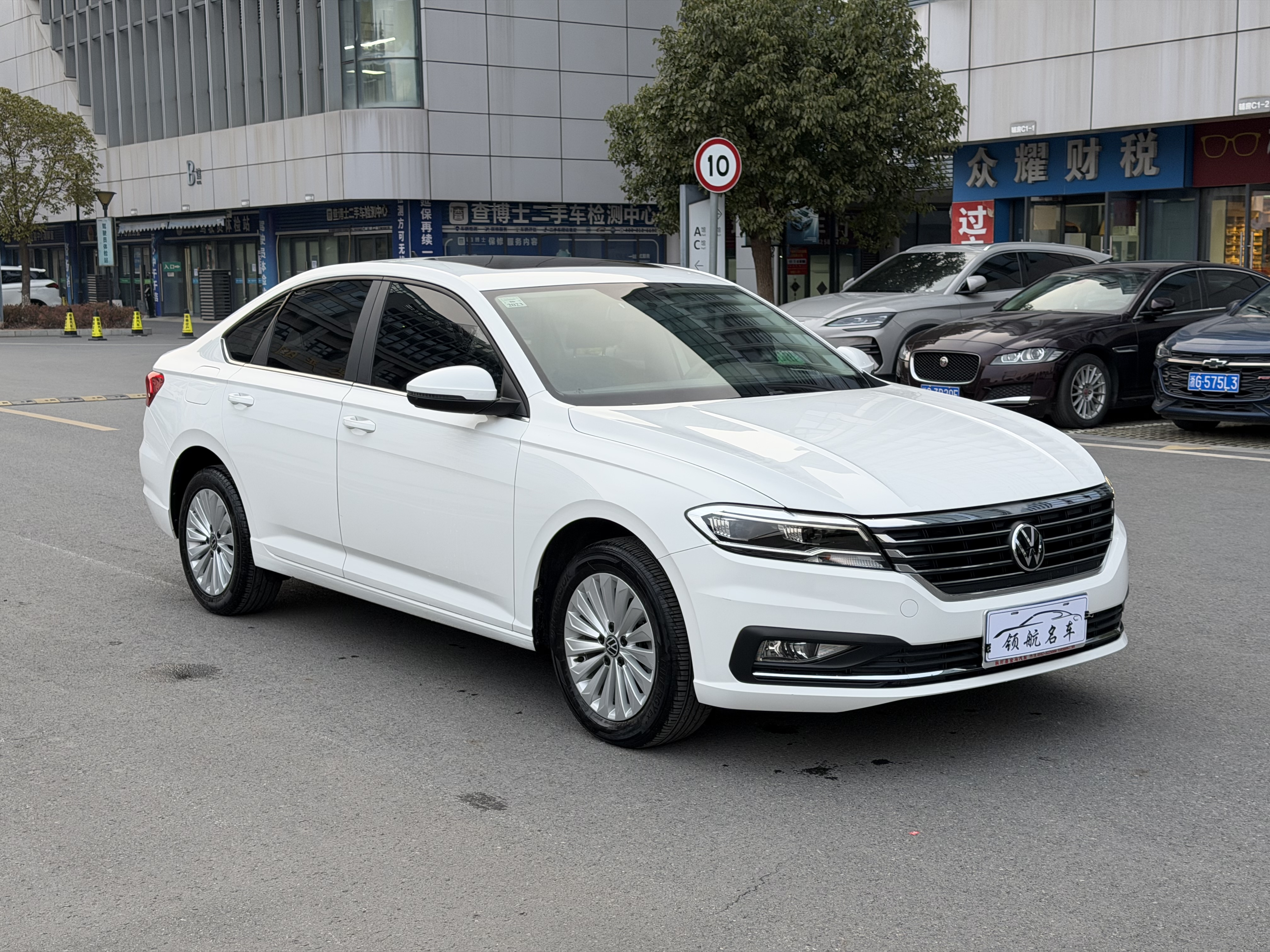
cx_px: 635
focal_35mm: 48
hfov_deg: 39.7
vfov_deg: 30.3
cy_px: 476
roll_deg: +1.1
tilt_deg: -7.3
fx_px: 1761
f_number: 1.78
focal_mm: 6.76
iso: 64
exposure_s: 1/121
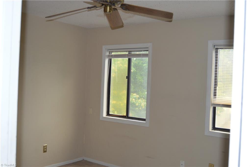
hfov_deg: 49.6
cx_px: 126
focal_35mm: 39
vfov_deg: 34.1
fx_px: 272
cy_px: 84
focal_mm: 26
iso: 450
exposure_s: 1/60
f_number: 4
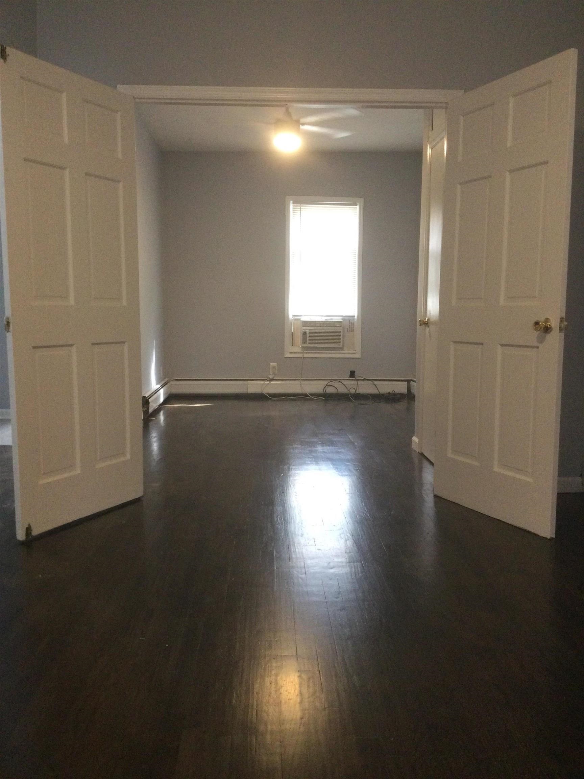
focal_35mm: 31
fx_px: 697
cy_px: 390
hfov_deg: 45.4
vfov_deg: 58.4
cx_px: 292
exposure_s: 1/30
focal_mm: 3.3
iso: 160
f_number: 2.4
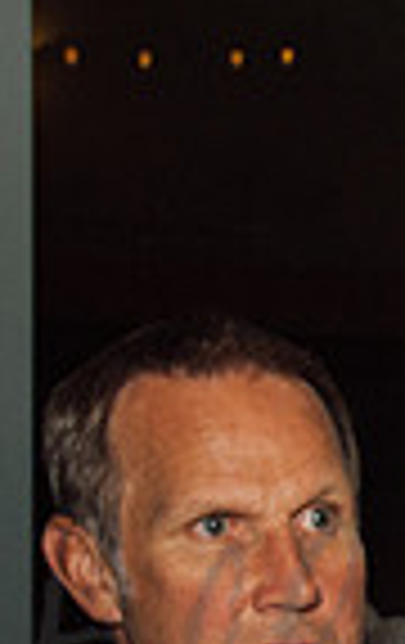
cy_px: 773
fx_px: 2161
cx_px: 986
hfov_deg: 9.5
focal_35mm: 123
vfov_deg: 16.3
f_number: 5.6
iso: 1250
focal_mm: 28
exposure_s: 1/250
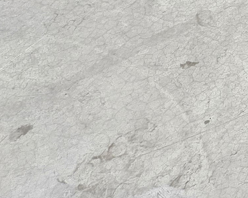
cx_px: 540
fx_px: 881
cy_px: -297
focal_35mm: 120
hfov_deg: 13.2
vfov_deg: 10.7
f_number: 1.8
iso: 320
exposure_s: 1/120
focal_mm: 5.4
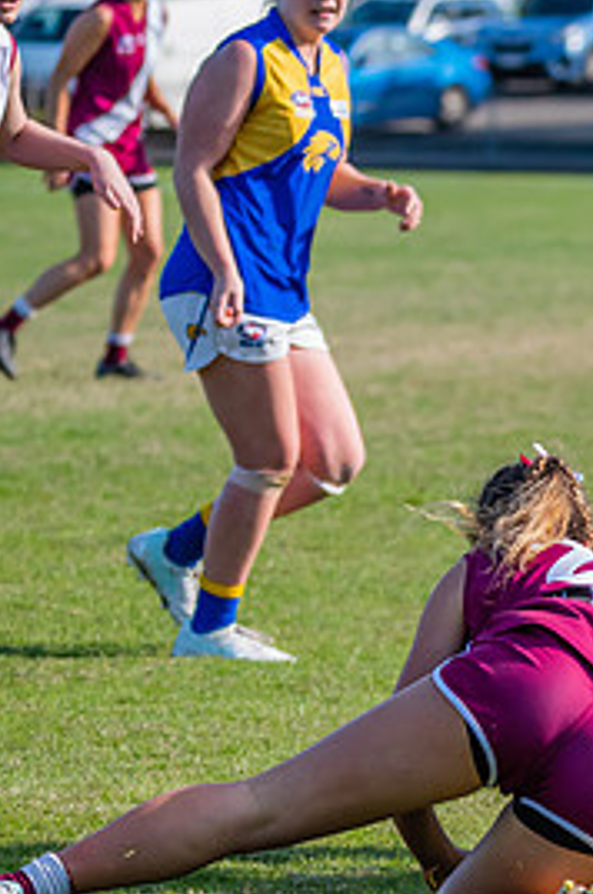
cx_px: 750
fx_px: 9908
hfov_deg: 3.4
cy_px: 654
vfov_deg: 5.2
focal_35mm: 400
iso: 800
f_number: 6.3
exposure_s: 1/1600
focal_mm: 150
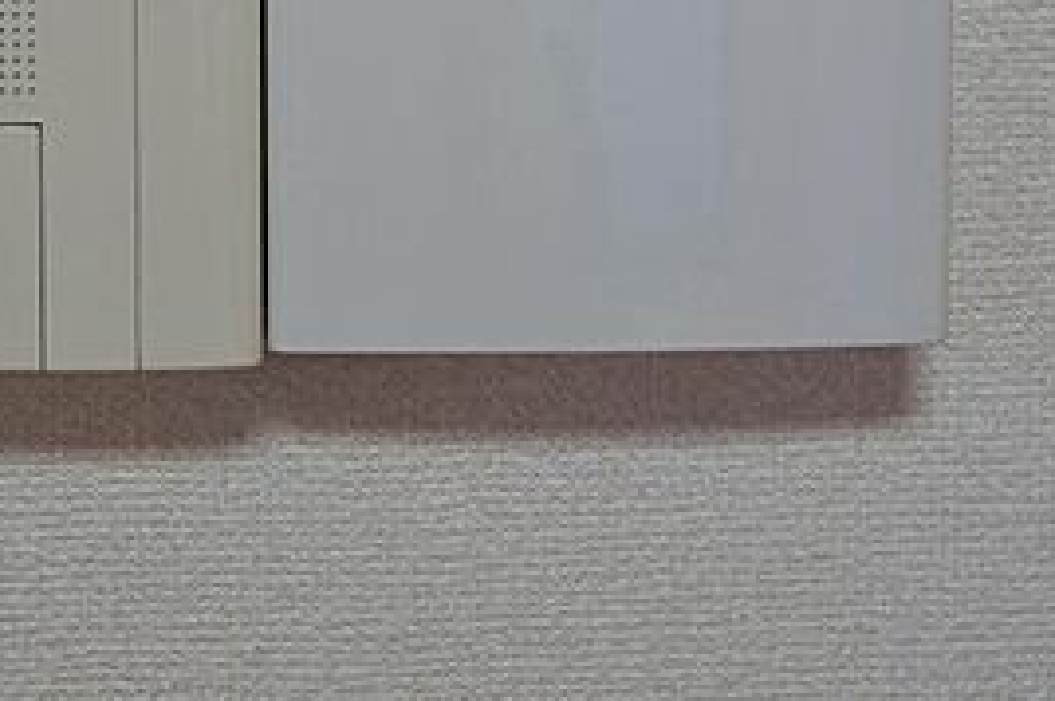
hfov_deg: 23.5
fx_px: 2517
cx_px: 287
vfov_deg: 15.3
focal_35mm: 86
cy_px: -114
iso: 320
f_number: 4.5
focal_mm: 24
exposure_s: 1/40
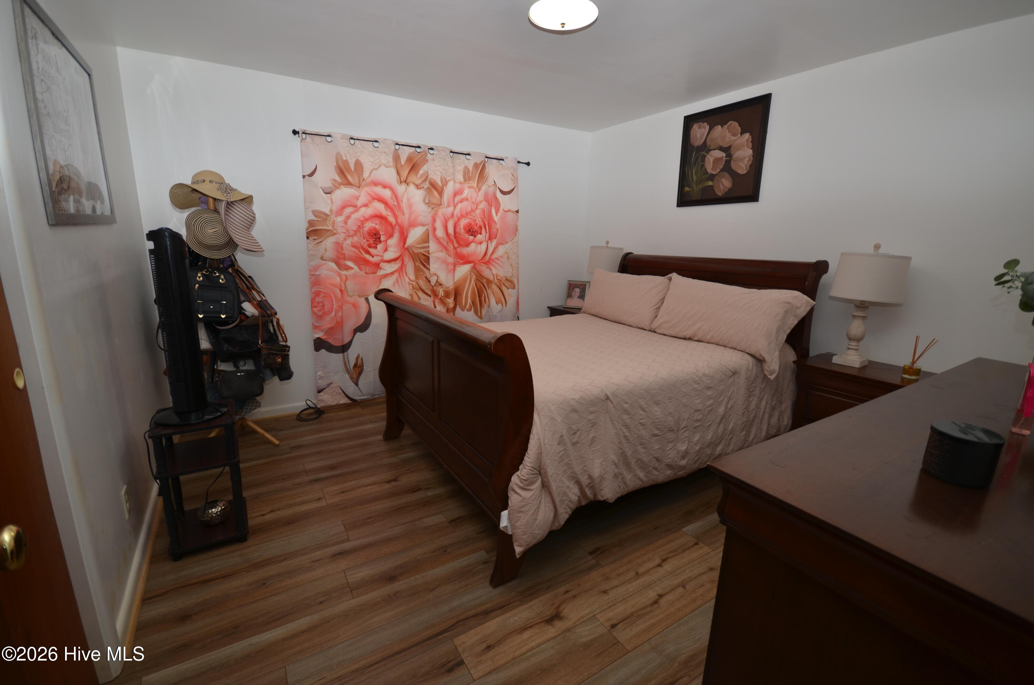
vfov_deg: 77.1
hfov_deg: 100.5
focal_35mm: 15
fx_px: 430
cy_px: 342
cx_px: 517
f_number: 5
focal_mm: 10
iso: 160
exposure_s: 1/60
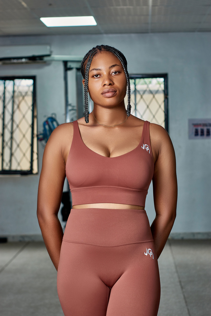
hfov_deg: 18.2
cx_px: 106
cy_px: 158
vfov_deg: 27.0
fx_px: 659
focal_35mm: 75
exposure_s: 1/100
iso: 200
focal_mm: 50
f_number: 3.2
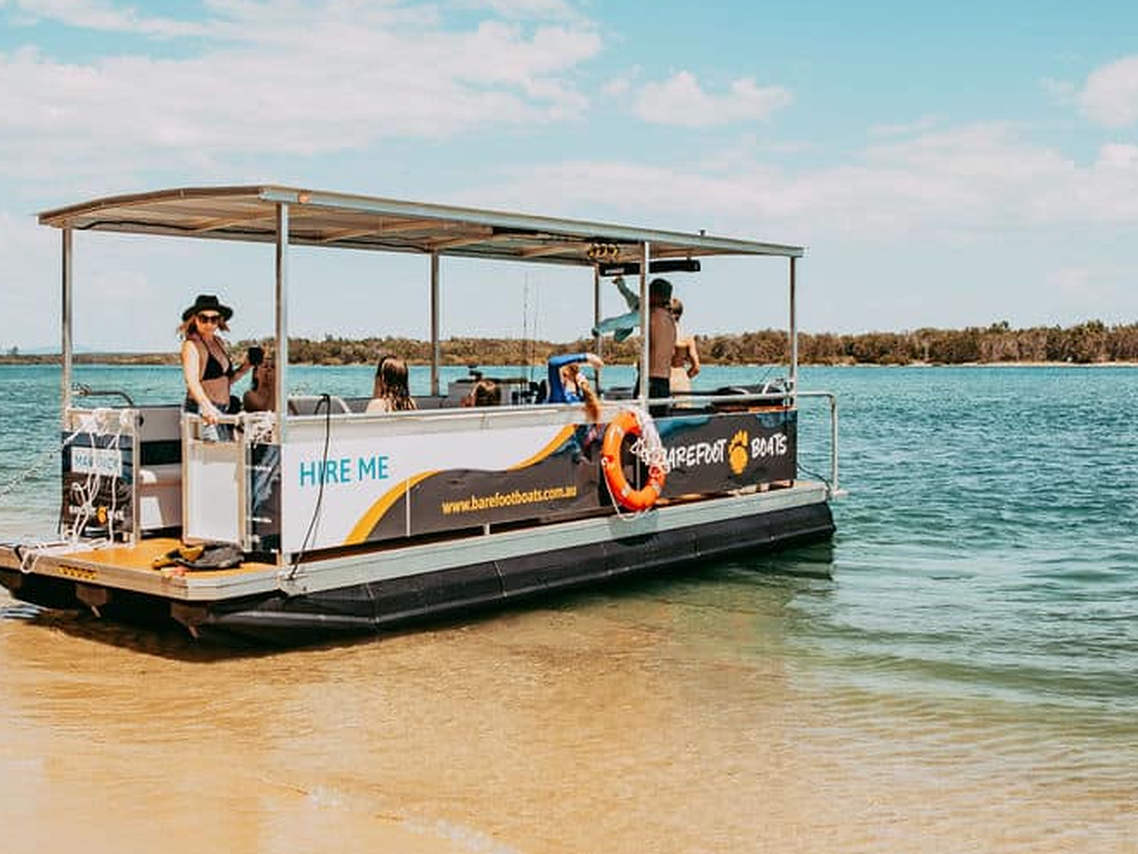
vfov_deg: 34.4
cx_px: 565
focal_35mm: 42
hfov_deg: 44.8
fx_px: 1381
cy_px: 395
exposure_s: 1/1000
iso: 160
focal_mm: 24
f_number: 4
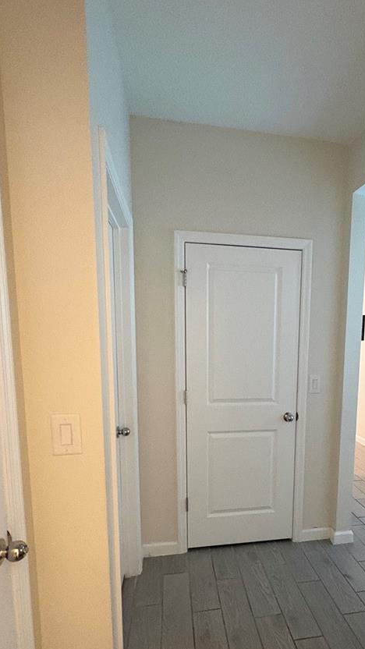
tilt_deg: -8.8
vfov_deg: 80.2
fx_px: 379
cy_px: 392
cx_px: 250
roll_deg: -1.0
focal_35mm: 22
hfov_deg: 50.3
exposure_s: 1/60
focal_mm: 2.22
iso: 640
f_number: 2.2
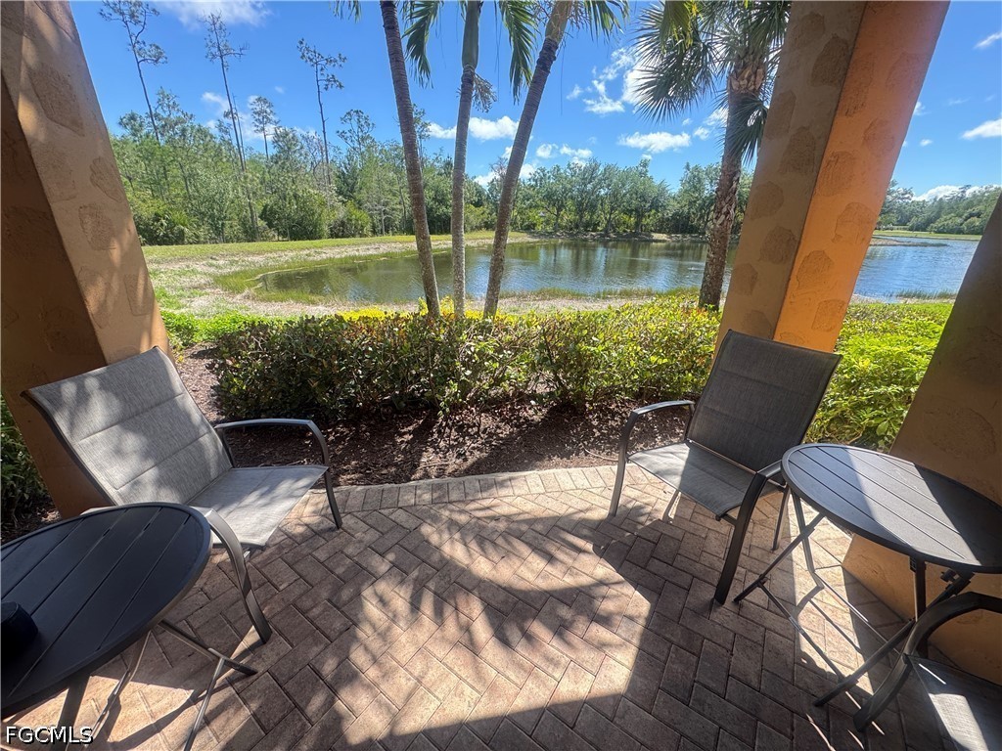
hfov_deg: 102.1
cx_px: 501
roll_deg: -1.9
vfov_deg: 85.7
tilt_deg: -22.0
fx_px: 405
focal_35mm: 14
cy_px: 376
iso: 40
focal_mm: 2.22
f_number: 2.2
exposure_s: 1/263
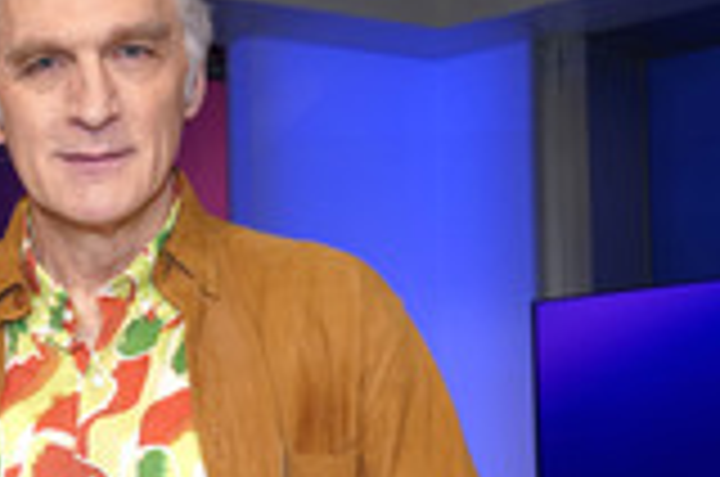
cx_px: 83
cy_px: 482
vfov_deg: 16.8
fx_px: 1577
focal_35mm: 79
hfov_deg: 25.0
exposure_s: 1/160
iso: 1600
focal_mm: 28
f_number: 5
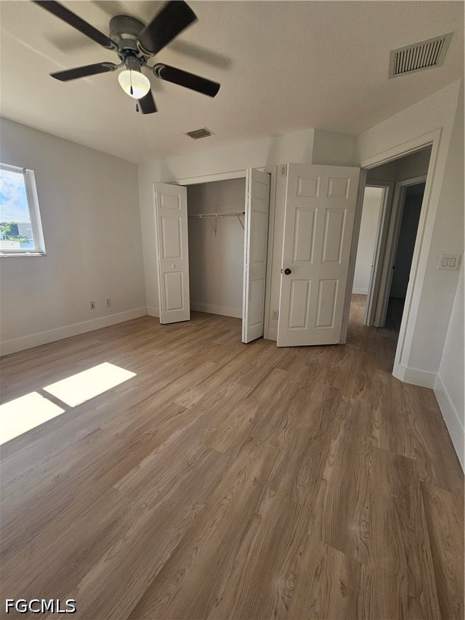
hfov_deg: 89.9
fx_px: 233
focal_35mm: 13
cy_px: 310
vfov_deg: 106.2
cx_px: 232
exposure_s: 1/359
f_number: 2.2
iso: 100
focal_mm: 2.2
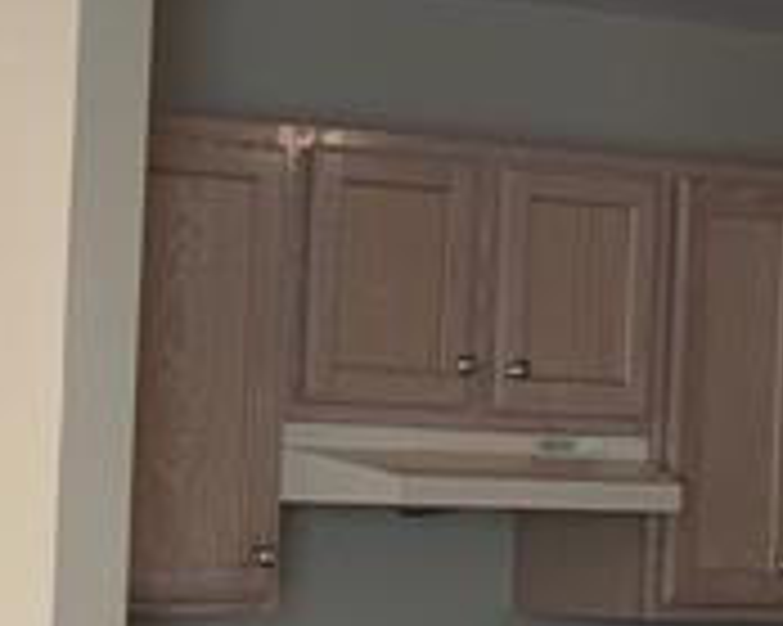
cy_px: 567
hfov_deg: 13.0
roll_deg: -1.7
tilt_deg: -1.3
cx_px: -477
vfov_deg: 11.1
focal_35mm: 138
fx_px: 3196
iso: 50
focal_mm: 6.76
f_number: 1.78
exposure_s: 1/170
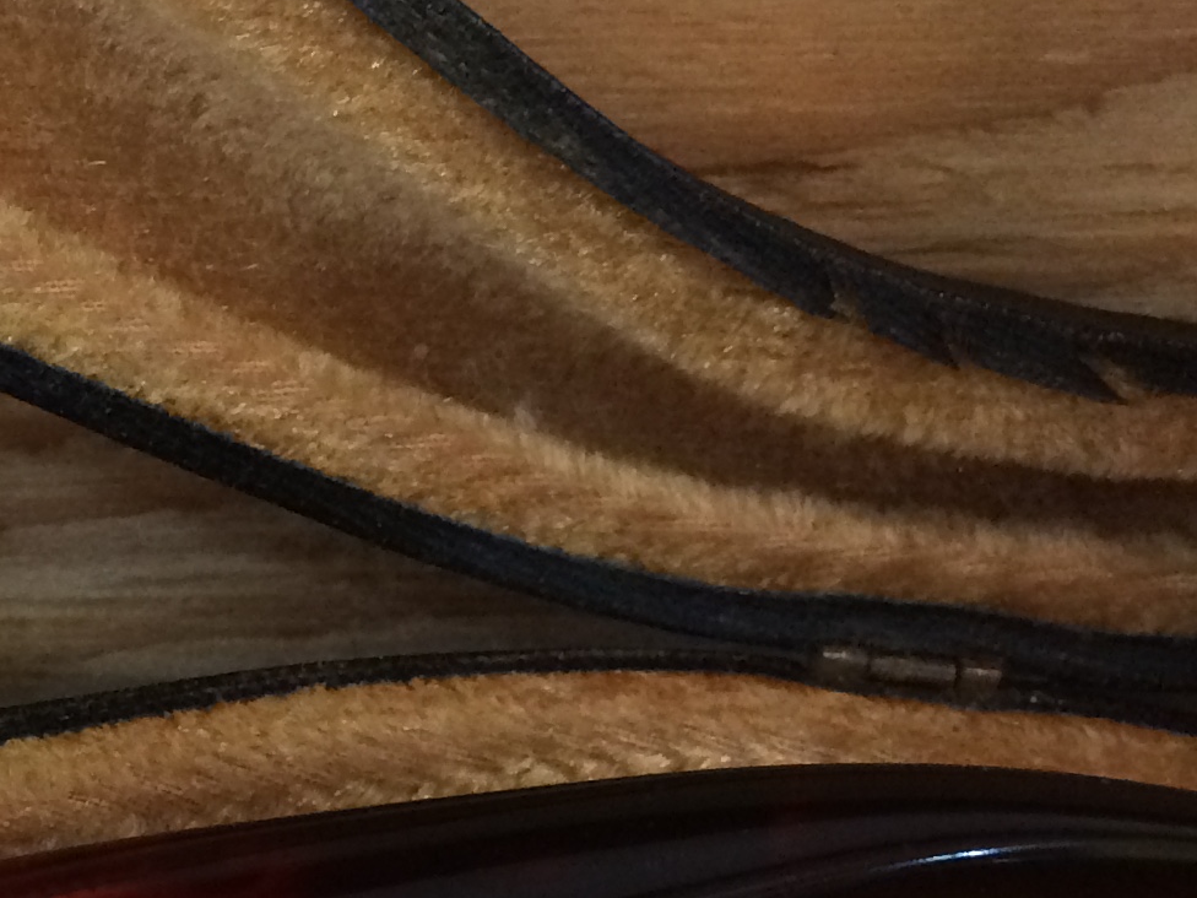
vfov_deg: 15.2
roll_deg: +0.6
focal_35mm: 97
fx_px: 3354
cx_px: -118
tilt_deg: -28.2
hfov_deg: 19.4
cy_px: 674
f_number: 2.2
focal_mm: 4.15
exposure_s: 1/33
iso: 200
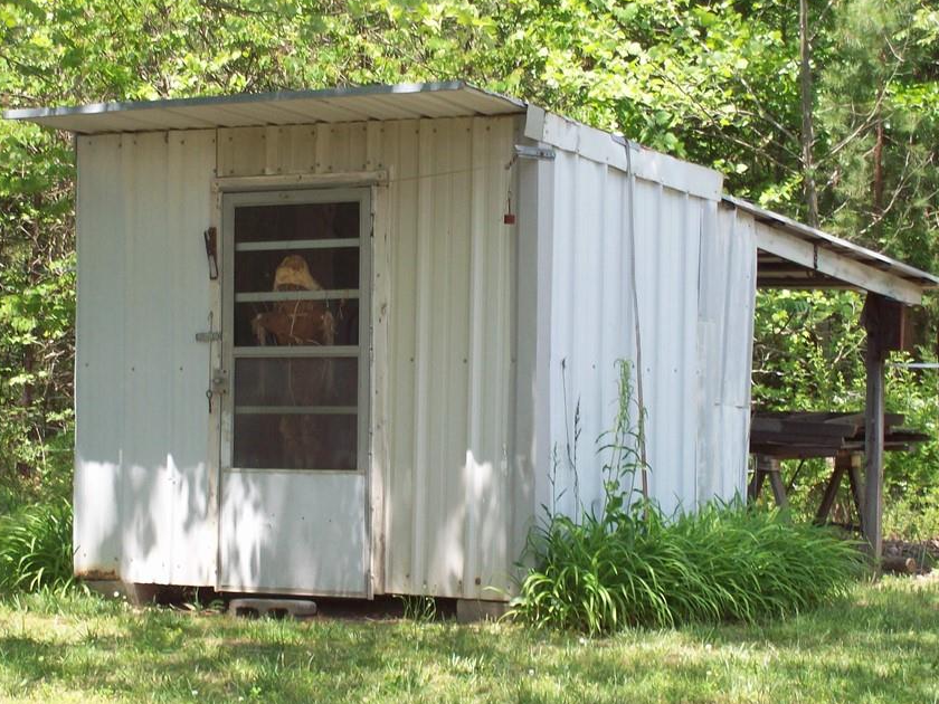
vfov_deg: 14.0
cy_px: 325
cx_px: 385
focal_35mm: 106
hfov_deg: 18.5
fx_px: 2875
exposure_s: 1/170
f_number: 4.3
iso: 80
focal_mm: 14.3
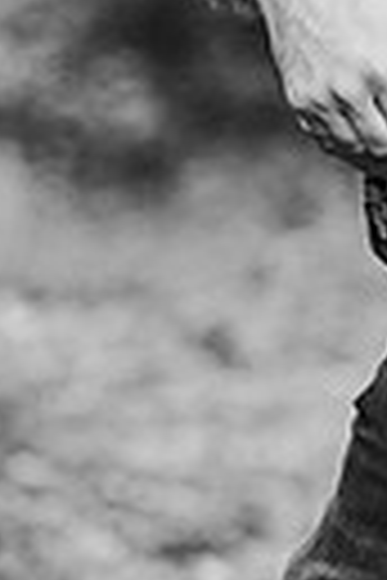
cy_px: -126
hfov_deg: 4.6
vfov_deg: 6.9
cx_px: 603
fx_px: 4773
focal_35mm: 296
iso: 200
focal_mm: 85
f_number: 2.2
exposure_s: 1/200
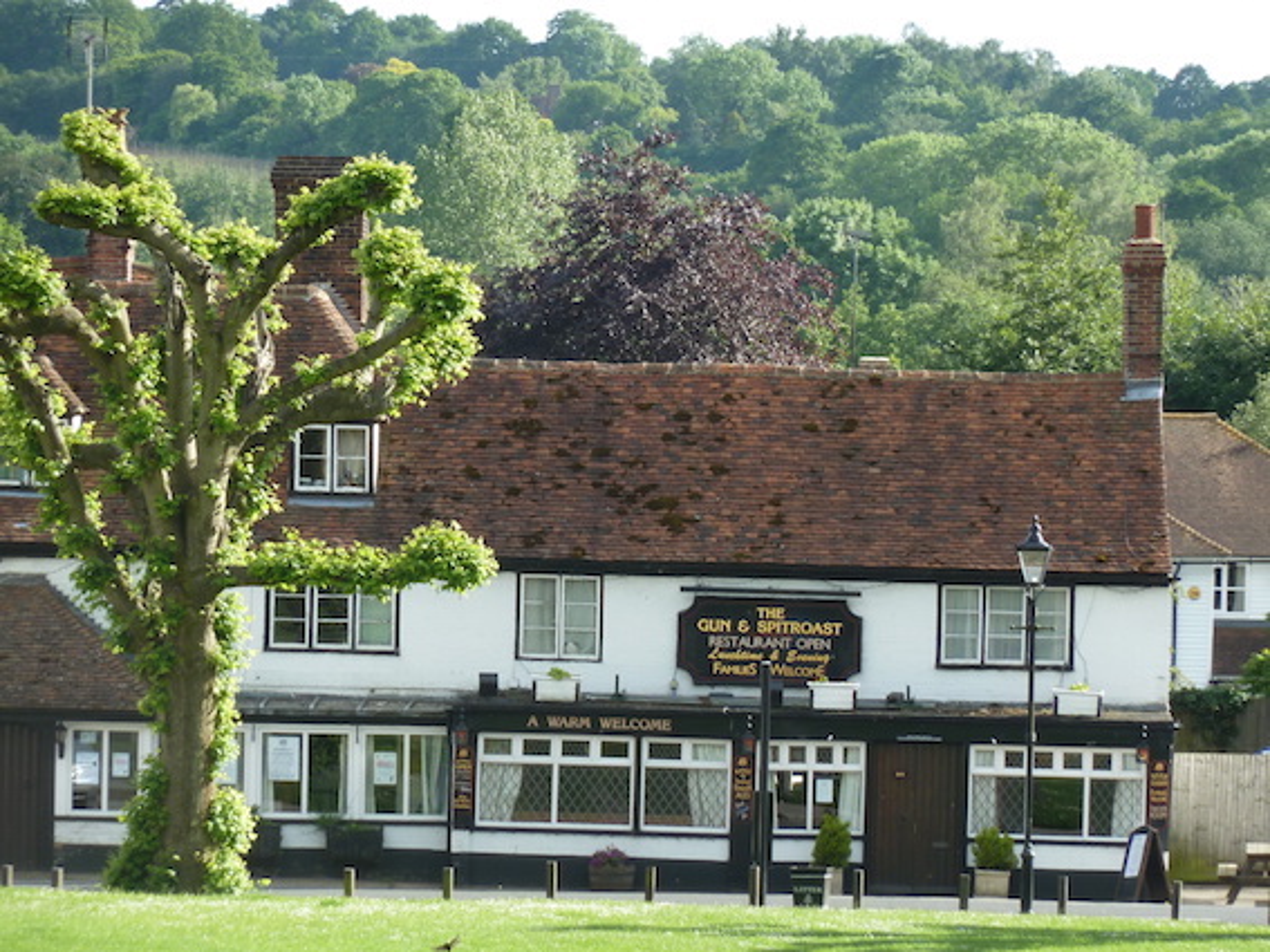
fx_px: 9537
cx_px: 635
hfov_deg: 7.6
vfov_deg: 5.7
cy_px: 476
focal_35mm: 260
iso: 80
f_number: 4.7
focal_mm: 42.6
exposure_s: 1/125
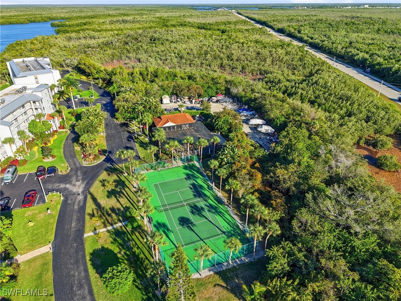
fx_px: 278
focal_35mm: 24
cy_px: 150
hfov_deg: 71.6
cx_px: 200
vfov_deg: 56.8
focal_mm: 8.7
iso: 100
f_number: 1.8
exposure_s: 1/2500
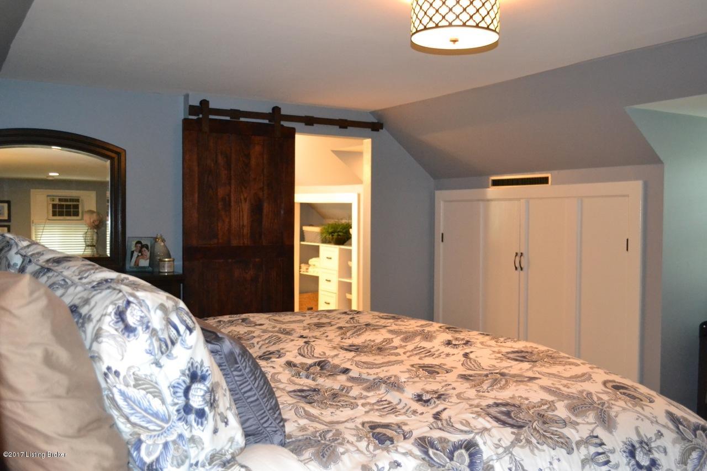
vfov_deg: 40.0
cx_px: 354
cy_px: 236
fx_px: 648
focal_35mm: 33
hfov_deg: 57.2
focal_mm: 22
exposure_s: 1/60
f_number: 4
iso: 3200
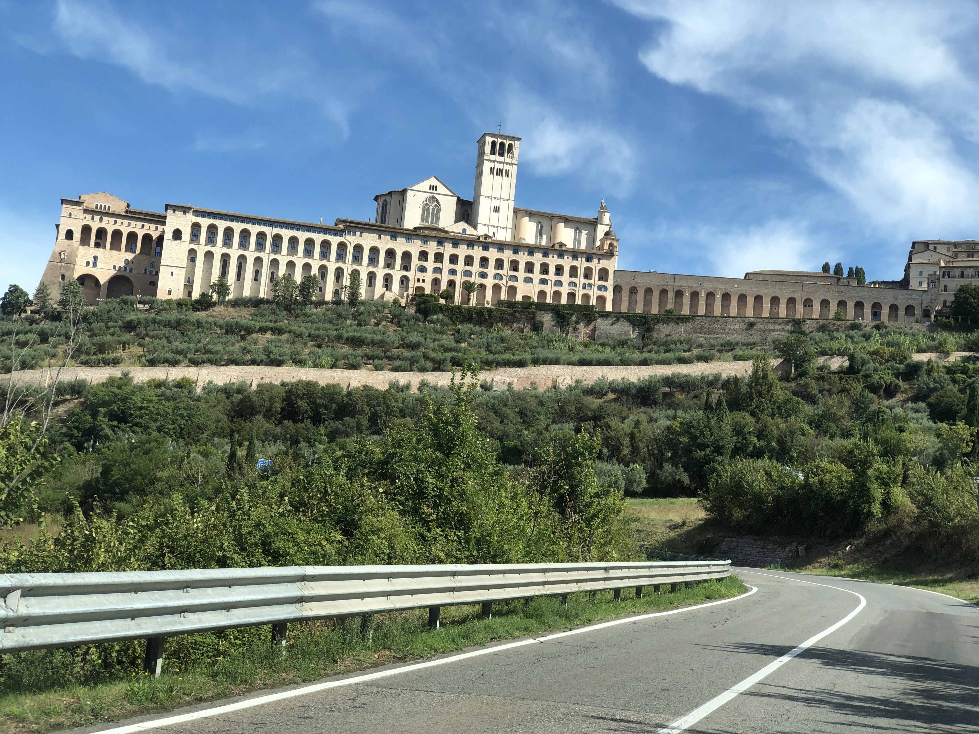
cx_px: 490
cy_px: 367
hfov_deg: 36.8
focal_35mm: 52
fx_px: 1471
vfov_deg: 28.0
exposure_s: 1/714
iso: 16
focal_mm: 6
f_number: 2.4
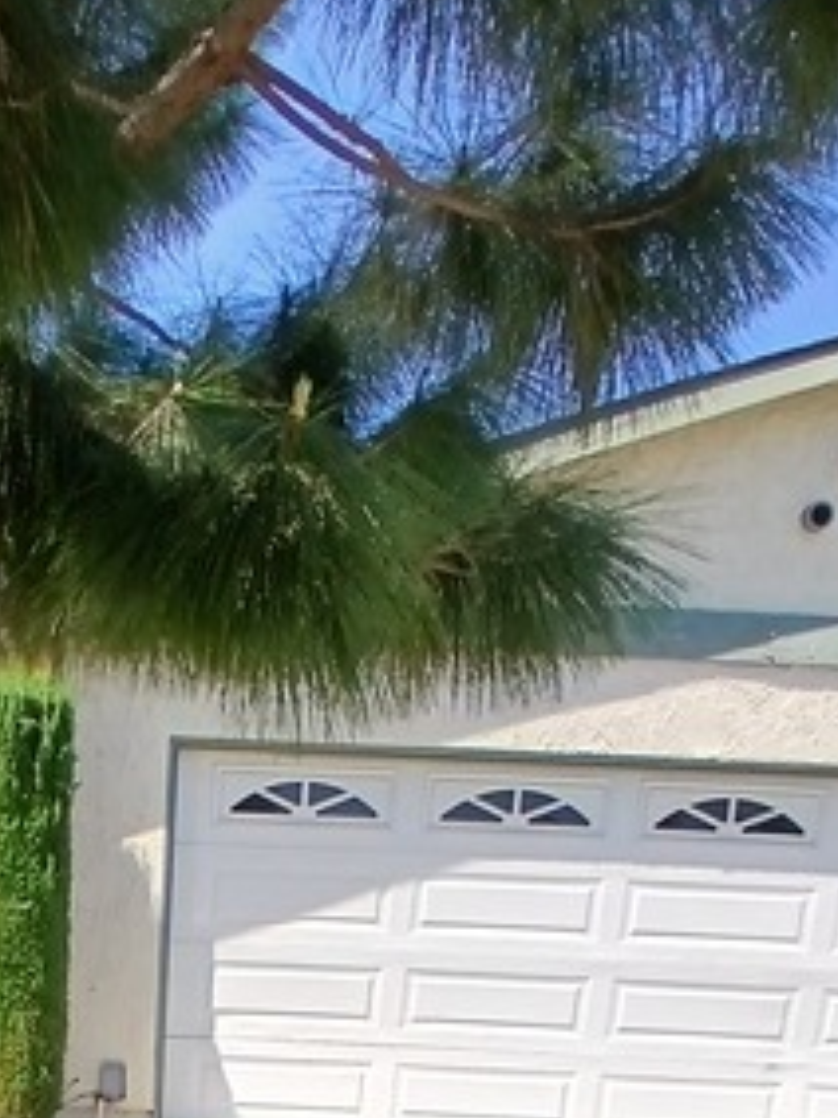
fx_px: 1292
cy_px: 1266
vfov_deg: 37.9
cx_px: 67
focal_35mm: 40
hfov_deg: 33.8
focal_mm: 1.4
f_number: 2.2
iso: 50
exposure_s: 1/769
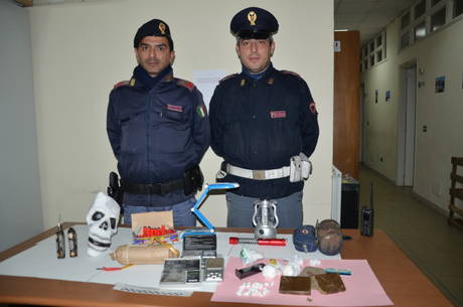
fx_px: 347
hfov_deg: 67.5
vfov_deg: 47.8
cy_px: 154
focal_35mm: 27
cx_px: 232
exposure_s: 1/60
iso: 400
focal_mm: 18
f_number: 4
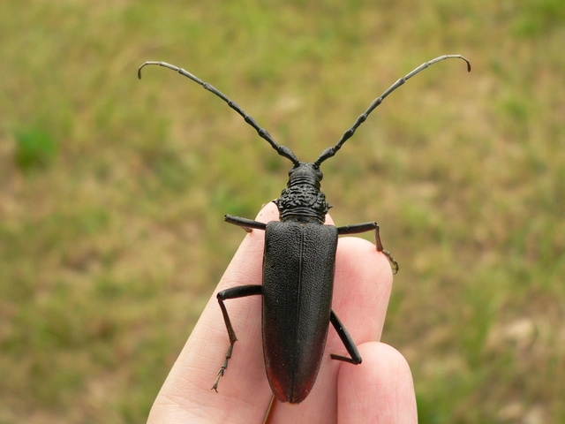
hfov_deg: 31.7
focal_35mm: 61
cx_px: 282
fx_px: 996
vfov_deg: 24.0
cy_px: 212
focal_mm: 10.2
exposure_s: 1/50
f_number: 2.8
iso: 100
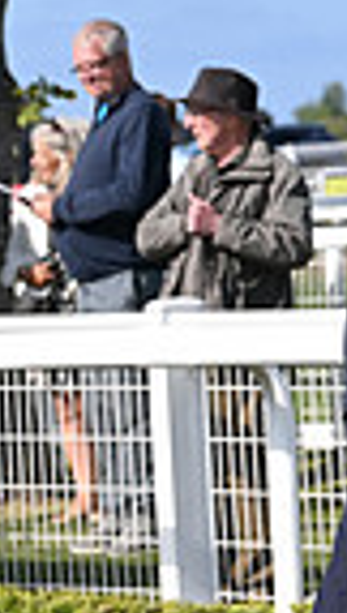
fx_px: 7241
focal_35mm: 445
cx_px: 985
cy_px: 259
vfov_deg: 4.8
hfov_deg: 2.7
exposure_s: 1/1600
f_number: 6.3
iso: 400
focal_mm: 105
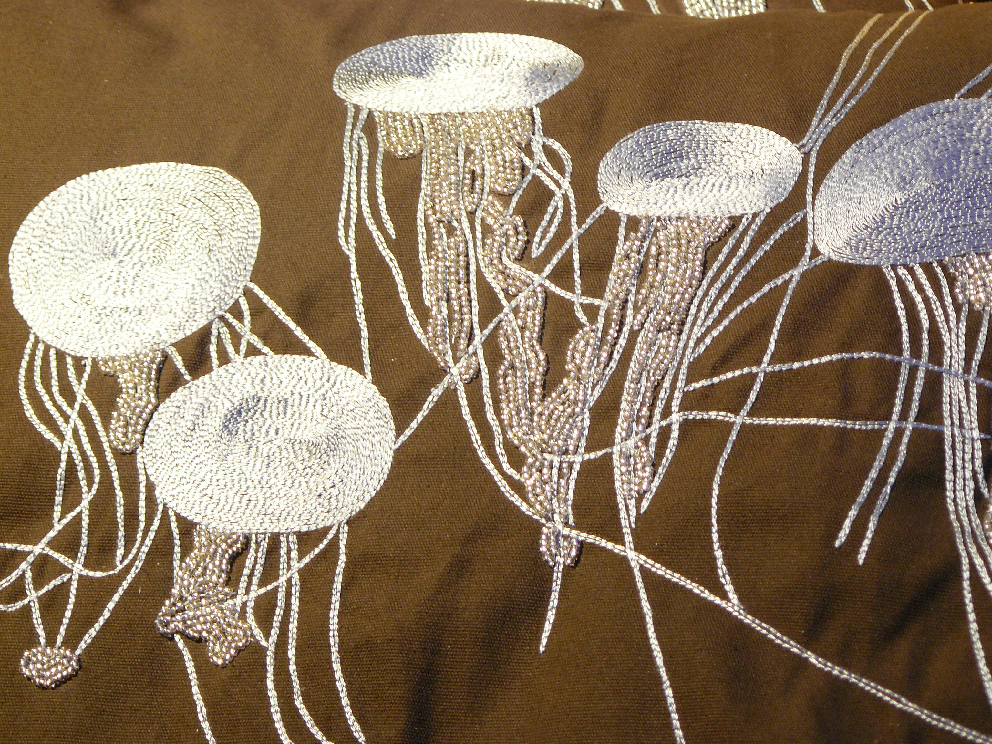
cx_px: 496
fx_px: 4327
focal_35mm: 151
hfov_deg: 13.1
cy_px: 372
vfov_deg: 9.8
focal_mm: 25.1
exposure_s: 1/20
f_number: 3.3
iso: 200
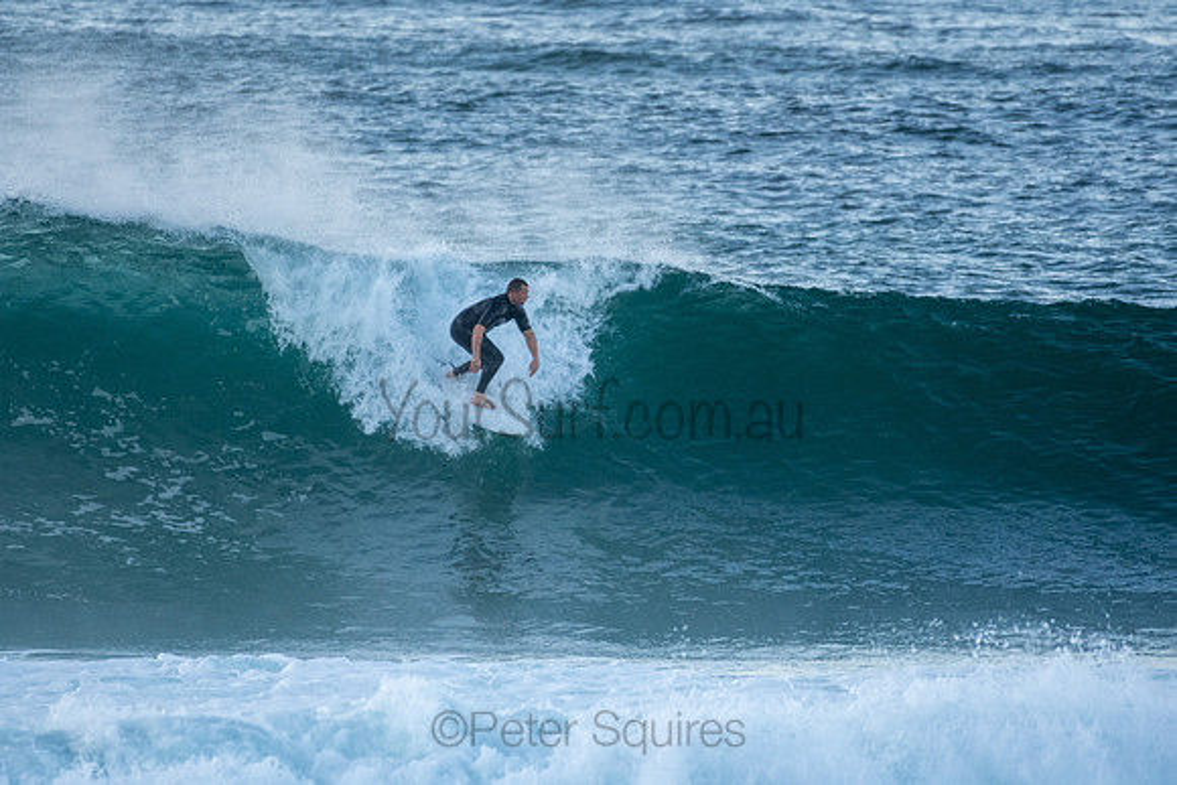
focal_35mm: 750
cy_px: 392
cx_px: 588
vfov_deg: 1.8
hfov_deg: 2.7
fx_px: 24525
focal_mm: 500
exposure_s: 1/1250
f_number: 5.6
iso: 1400
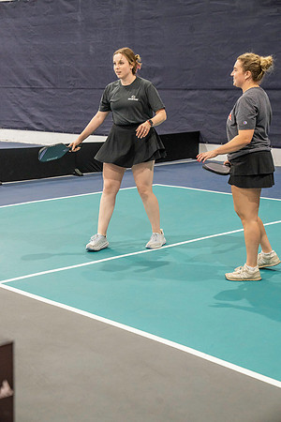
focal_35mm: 70
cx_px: 140
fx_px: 820
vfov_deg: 28.8
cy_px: 211
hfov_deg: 19.5
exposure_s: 1/400
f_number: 4
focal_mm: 70
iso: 6400
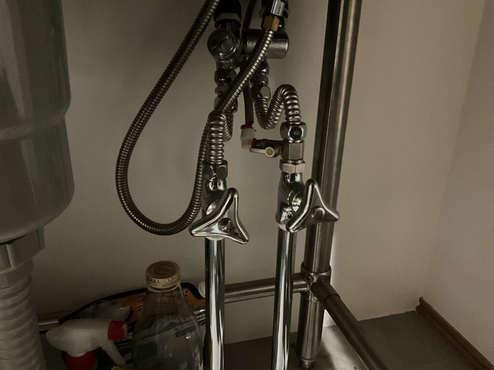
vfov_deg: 48.2
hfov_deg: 61.7
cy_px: 185
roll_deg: -1.4
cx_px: 247
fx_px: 414
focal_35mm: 29
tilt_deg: -22.5
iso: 640
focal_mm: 3
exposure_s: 1/15
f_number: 1.8
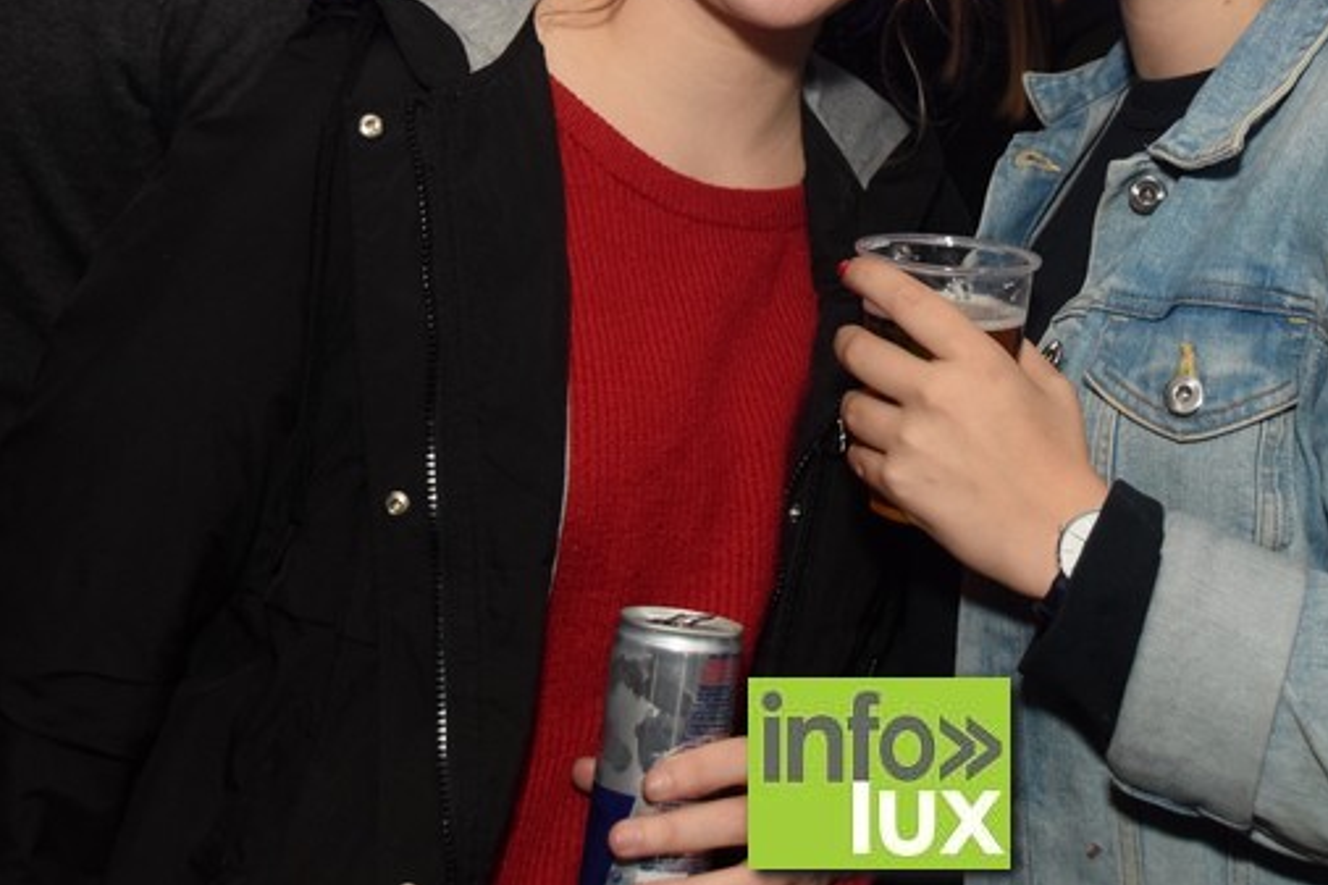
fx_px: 2655
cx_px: 881
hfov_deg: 27.9
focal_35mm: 72
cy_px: 5
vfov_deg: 18.4
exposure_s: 1/50
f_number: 4
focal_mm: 24
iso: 1600
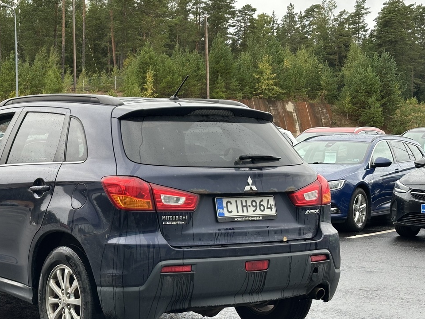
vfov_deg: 20.4
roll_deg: +1.0
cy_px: 187
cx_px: 112
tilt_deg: -3.6
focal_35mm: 72
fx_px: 884
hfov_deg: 26.7
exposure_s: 1/121
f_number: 1.78
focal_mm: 6.86
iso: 50
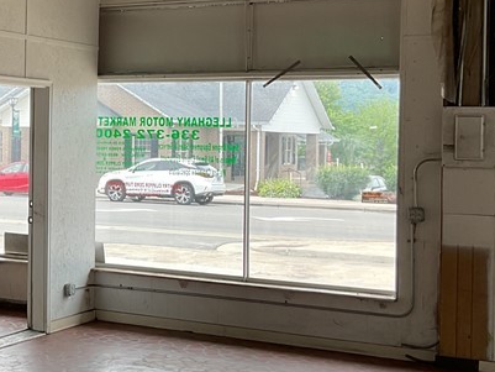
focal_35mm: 74
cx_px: 28
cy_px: 145
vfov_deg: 19.9
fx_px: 1058
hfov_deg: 25.3
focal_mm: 3
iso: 16
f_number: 1.8
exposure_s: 1/129
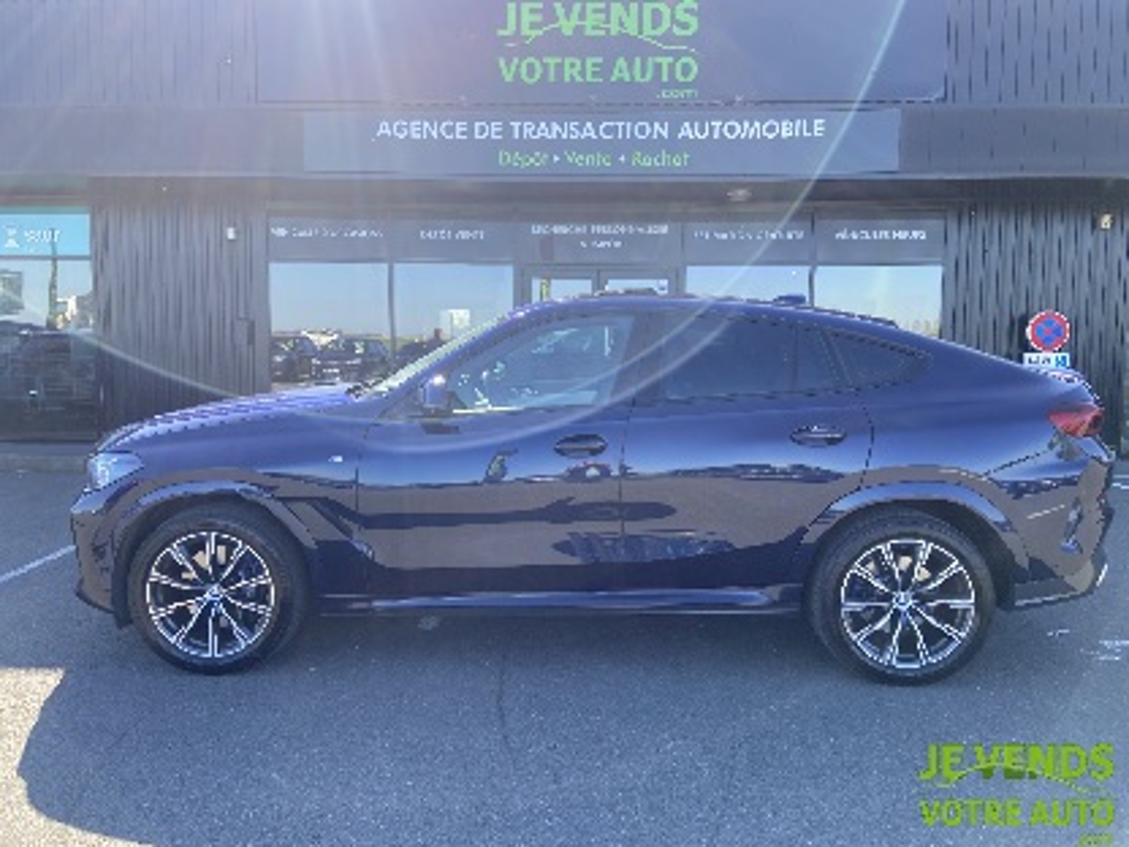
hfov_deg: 67.3
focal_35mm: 26
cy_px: 424
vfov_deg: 53.1
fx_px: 848
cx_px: 564
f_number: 1.8
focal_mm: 4.25
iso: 32
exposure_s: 1/432
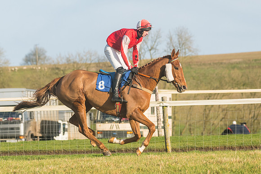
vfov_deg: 5.4
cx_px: 130
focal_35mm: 255
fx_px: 1848
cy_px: 87
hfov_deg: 8.1
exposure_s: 1/5000
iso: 400
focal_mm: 170
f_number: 5
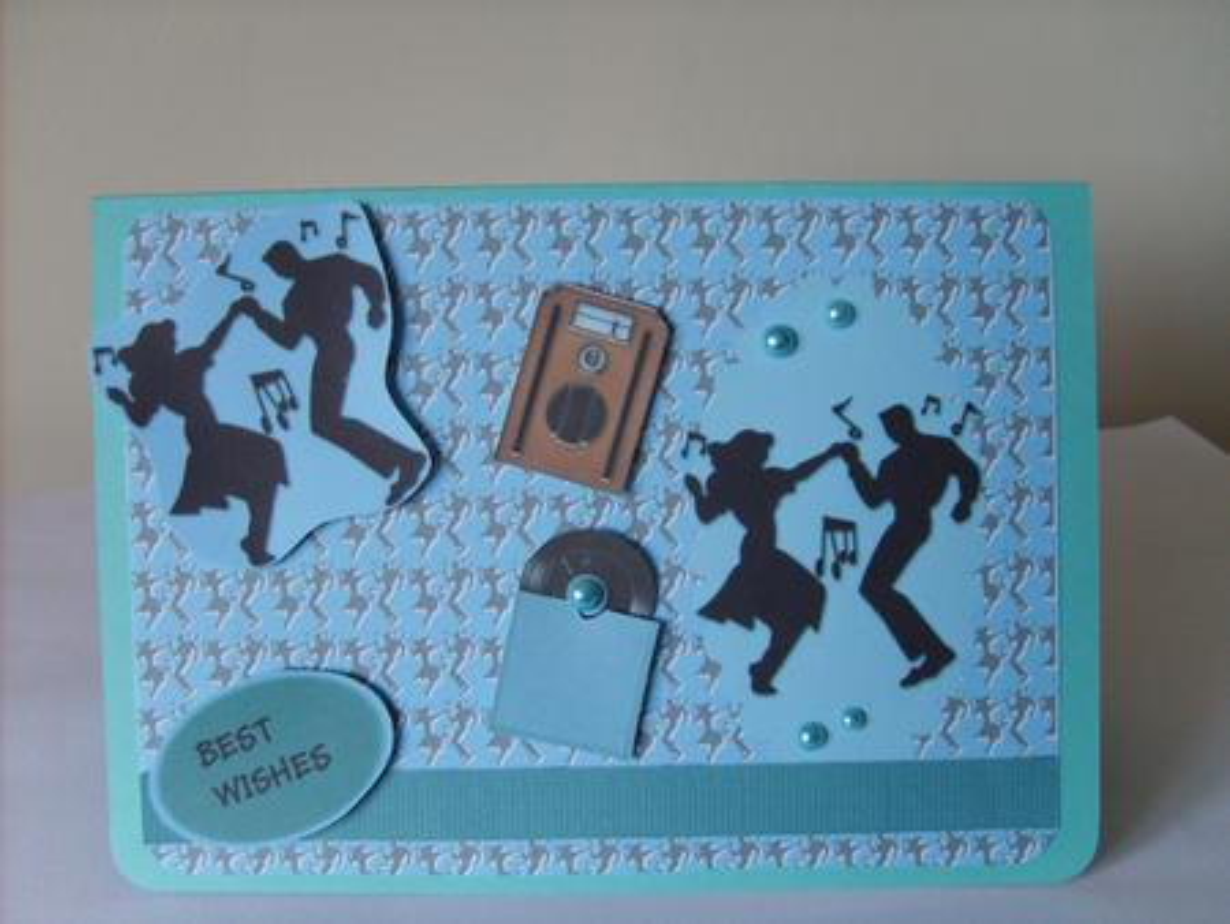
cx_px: 615
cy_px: 462
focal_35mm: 35
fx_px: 1244
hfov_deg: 52.6
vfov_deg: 40.7
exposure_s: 1/30
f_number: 2.8
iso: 106
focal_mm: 5.8
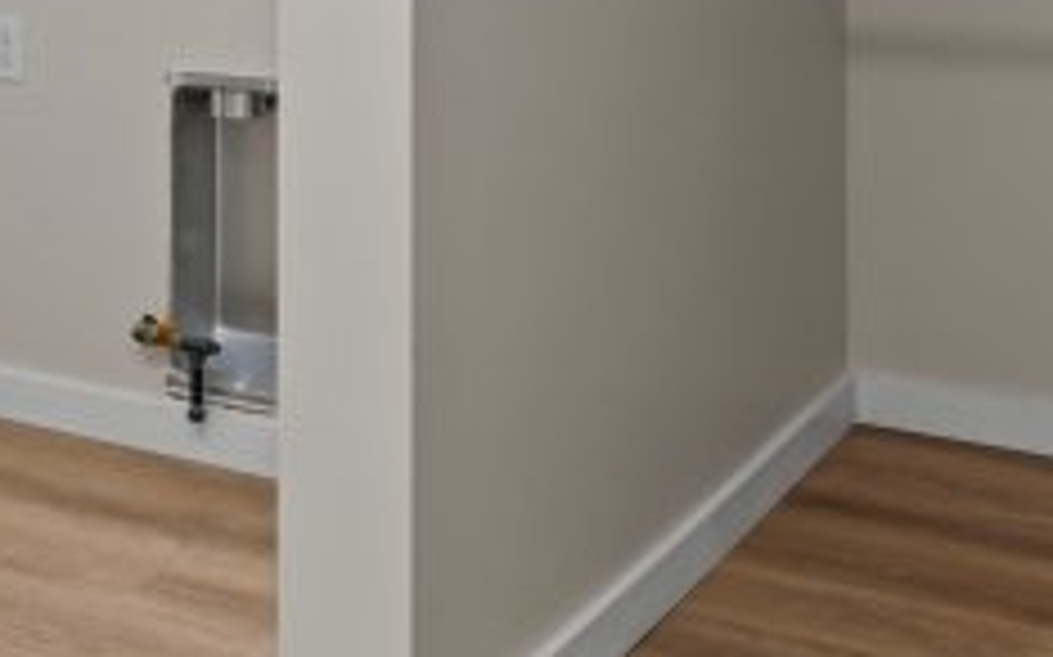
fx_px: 1825
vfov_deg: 19.1
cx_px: 117
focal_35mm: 64
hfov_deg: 30.8
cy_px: -162
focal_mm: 13
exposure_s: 1/5
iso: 125
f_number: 5
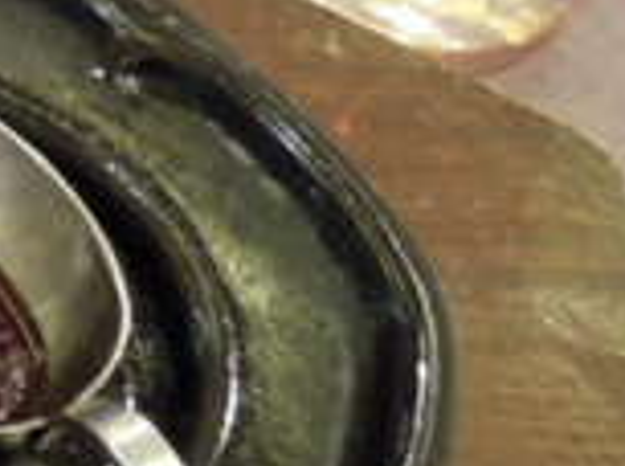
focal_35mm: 118
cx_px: -556
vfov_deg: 12.5
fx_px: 2126
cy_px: 360
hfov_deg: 14.4
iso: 400
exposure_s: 1/10
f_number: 3.5
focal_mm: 5.4
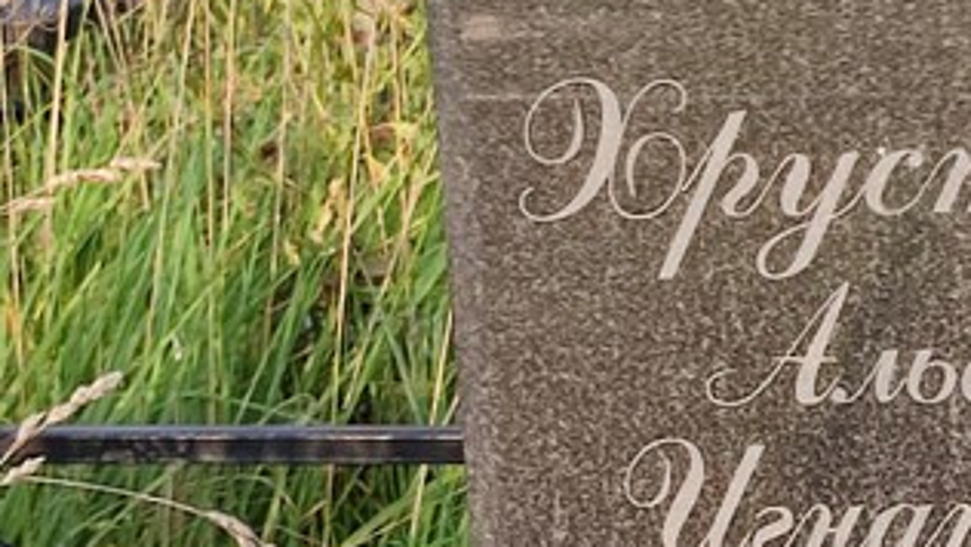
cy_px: 482
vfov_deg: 17.3
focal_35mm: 69
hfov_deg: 28.3
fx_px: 1777
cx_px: 1011
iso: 50
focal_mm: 6.04
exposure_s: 1/162
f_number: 1.9
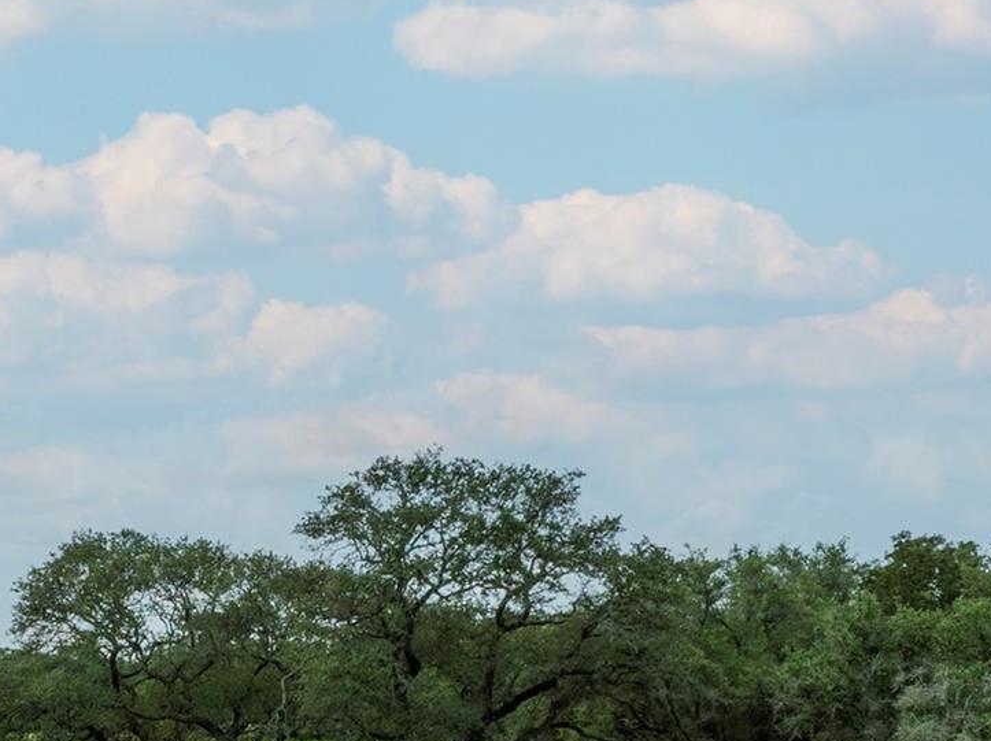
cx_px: 11
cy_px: 924
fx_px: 1945
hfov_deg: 27.1
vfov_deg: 20.0
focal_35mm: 68
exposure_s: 1/3200
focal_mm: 12.29
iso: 200
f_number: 2.8
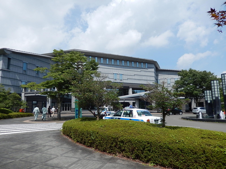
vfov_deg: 54.9
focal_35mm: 25
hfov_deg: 69.4
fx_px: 163
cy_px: 84
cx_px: 113
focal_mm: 4.5
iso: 125
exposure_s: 1/400
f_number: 6.8
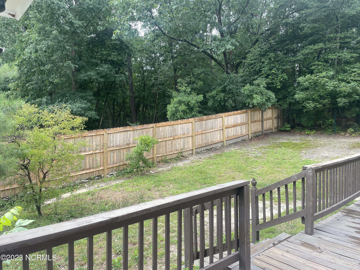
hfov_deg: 67.3
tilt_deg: -2.2
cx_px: 180
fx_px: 270
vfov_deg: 53.1
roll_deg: +1.5
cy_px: 135
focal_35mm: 26
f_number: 1.6
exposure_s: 1/212
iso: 32
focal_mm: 4.2
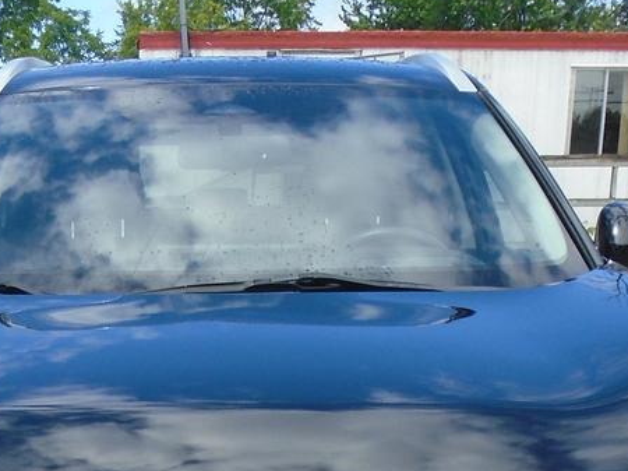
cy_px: 587
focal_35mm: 74
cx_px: 180
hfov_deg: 26.1
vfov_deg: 18.7
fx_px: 1342
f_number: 3.2
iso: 100
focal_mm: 4.6
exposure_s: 1/800
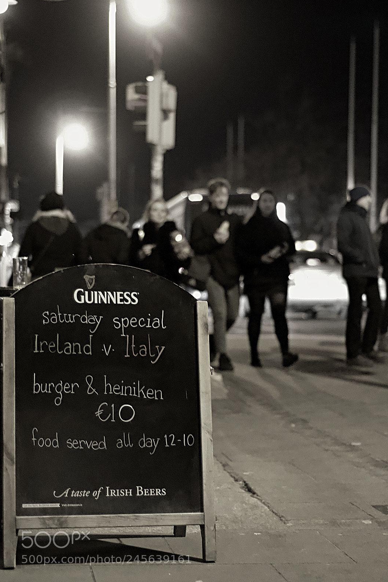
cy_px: 293
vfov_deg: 26.6
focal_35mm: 76
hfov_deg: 18.0
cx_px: 195
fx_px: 1228
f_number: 1.8
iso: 6400
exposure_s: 1/50
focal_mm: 50
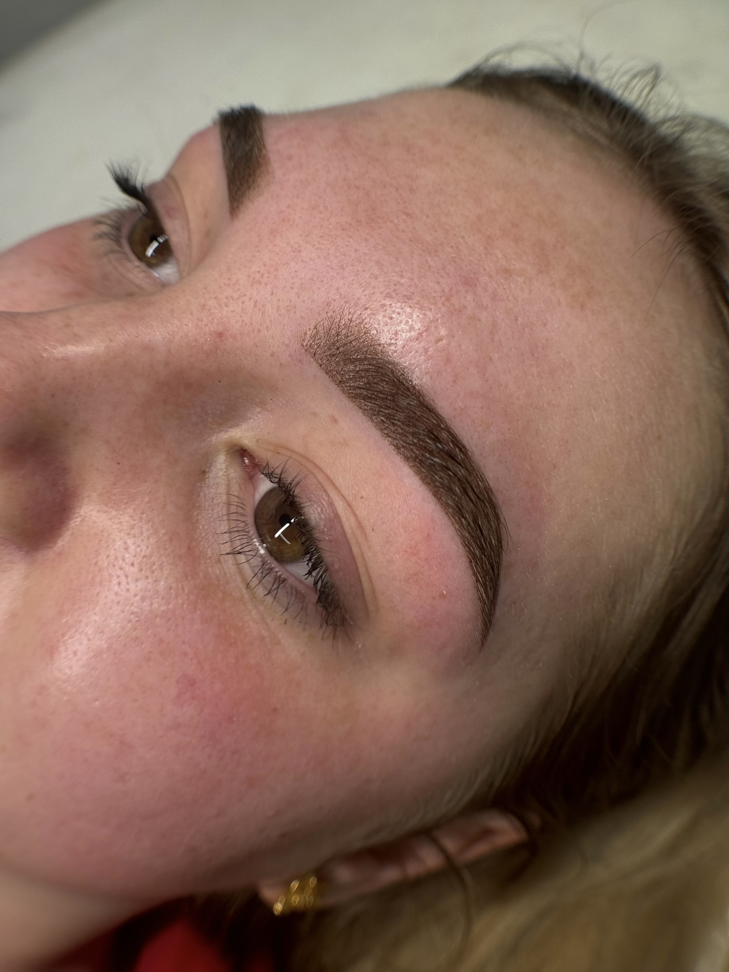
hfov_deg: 30.3
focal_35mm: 48
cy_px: 486
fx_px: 1348
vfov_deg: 39.7
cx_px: 364
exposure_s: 1/241
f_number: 1.78
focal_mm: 6.76
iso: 64
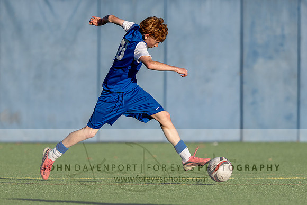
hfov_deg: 2.2
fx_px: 7847
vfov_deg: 1.5
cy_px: 124
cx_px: 148
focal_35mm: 920
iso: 110
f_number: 2.8
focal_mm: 400
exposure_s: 1/2000
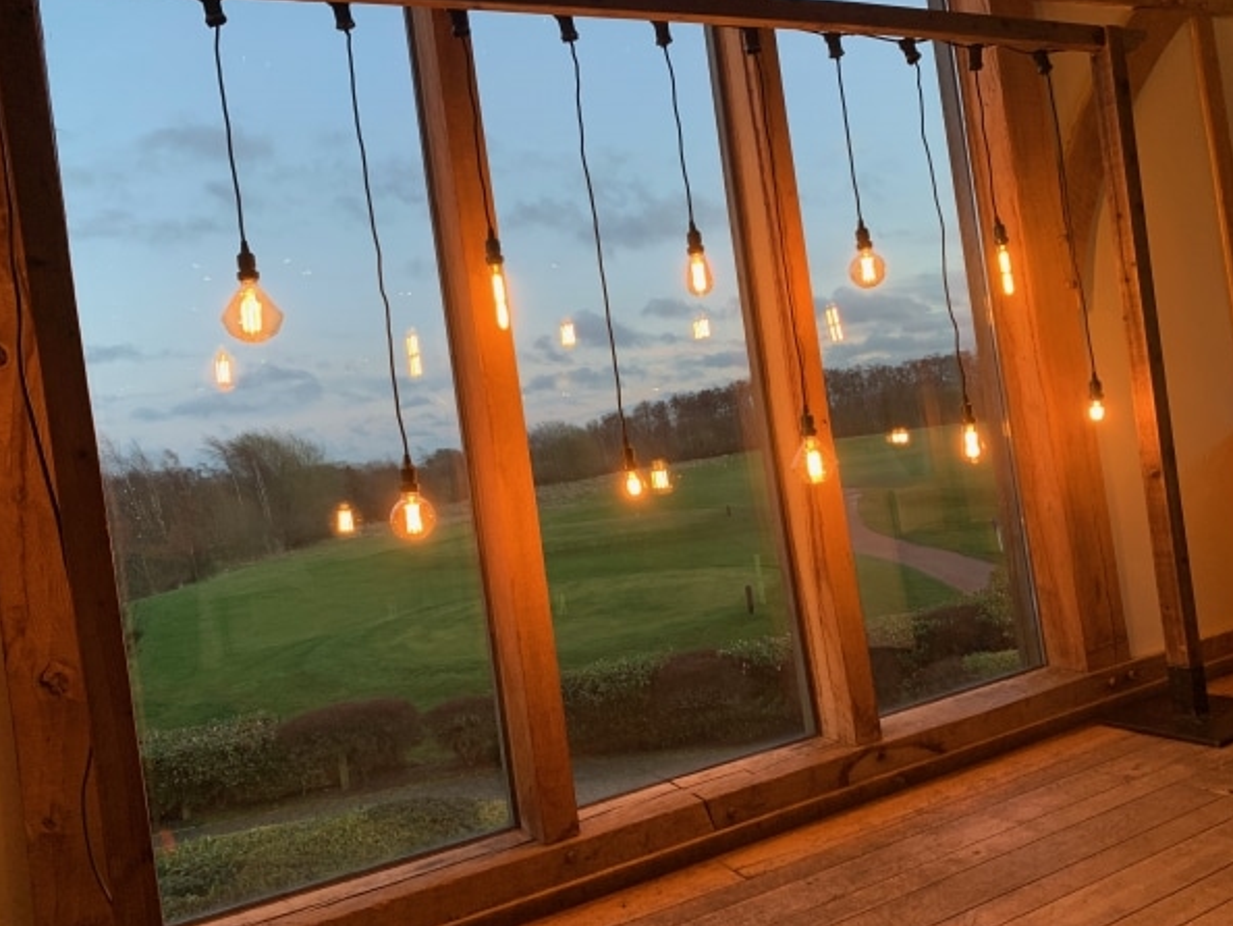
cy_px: 438
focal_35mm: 28
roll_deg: +7.6
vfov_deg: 49.8
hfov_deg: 63.4
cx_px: 627
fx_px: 998
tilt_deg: +0.4
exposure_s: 1/50
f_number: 1.8
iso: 80
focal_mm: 4.25
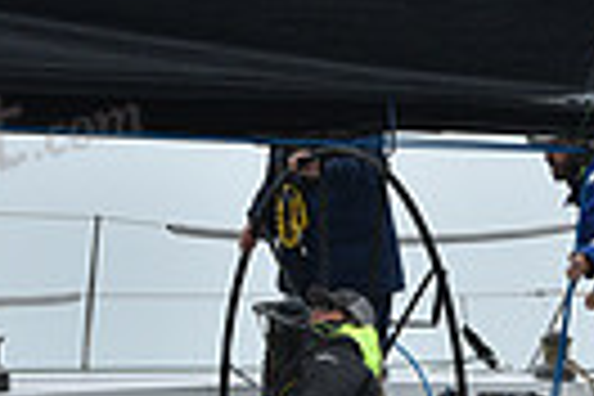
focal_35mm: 449
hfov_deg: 4.6
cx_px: 378
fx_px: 7408
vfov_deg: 3.1
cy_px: 353
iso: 250
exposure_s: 1/800
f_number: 7.1
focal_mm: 102
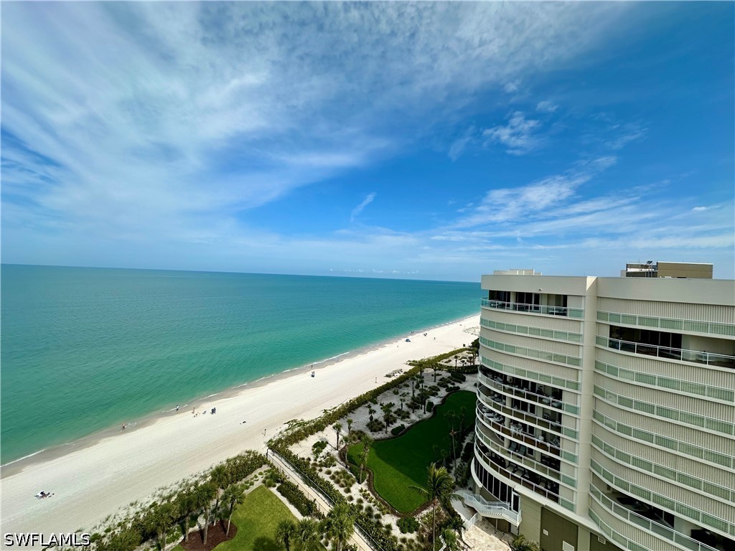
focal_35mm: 14
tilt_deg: +0.0
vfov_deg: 85.7
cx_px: 368
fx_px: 297
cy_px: 276
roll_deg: -2.2
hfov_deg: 102.1
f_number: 2.2
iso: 50
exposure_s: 1/3509
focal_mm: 2.22
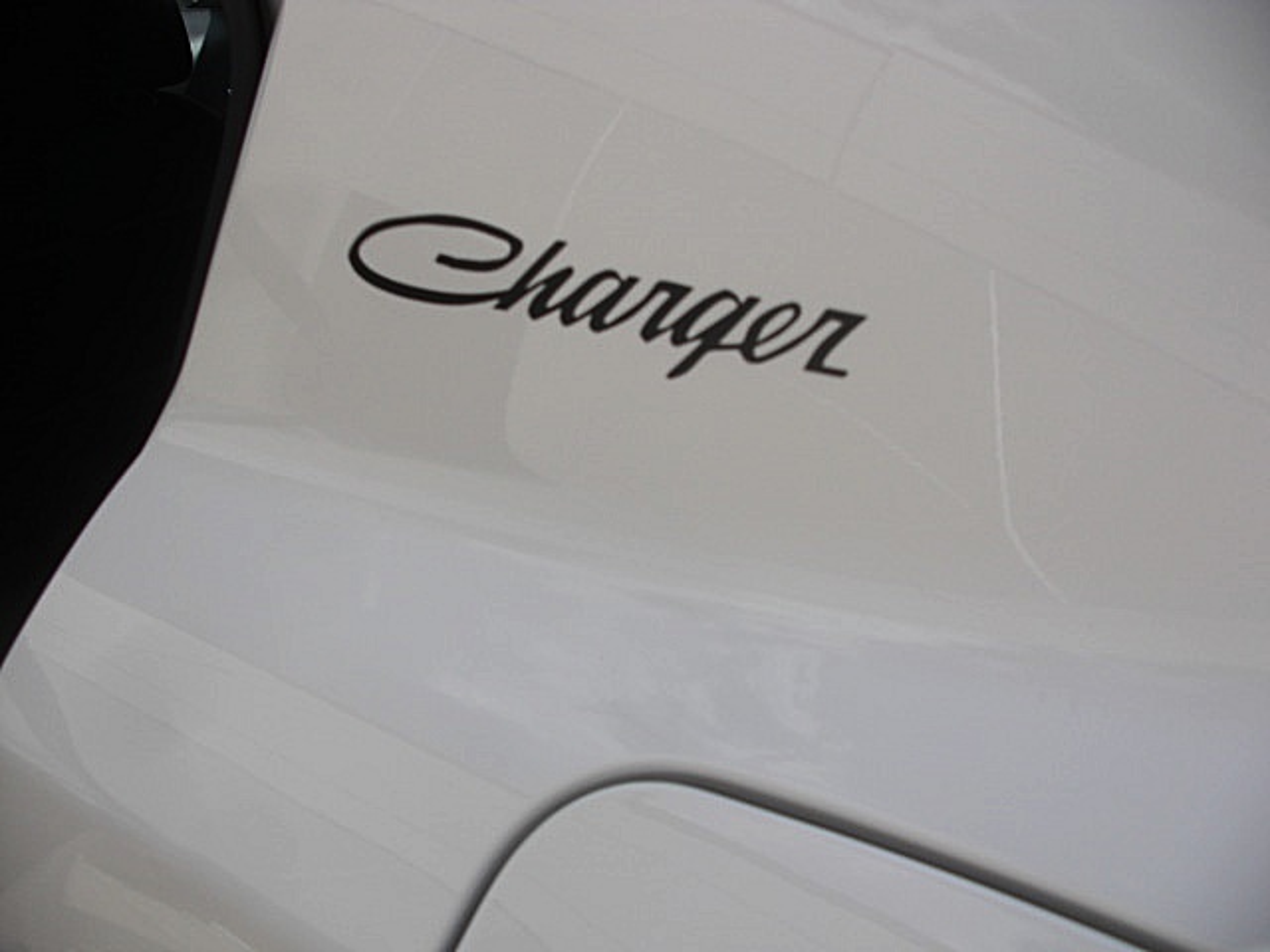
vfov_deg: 39.7
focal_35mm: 36
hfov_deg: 51.4
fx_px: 1321
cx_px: 635
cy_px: 476
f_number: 7.9
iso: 50
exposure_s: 1/250
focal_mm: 6.3
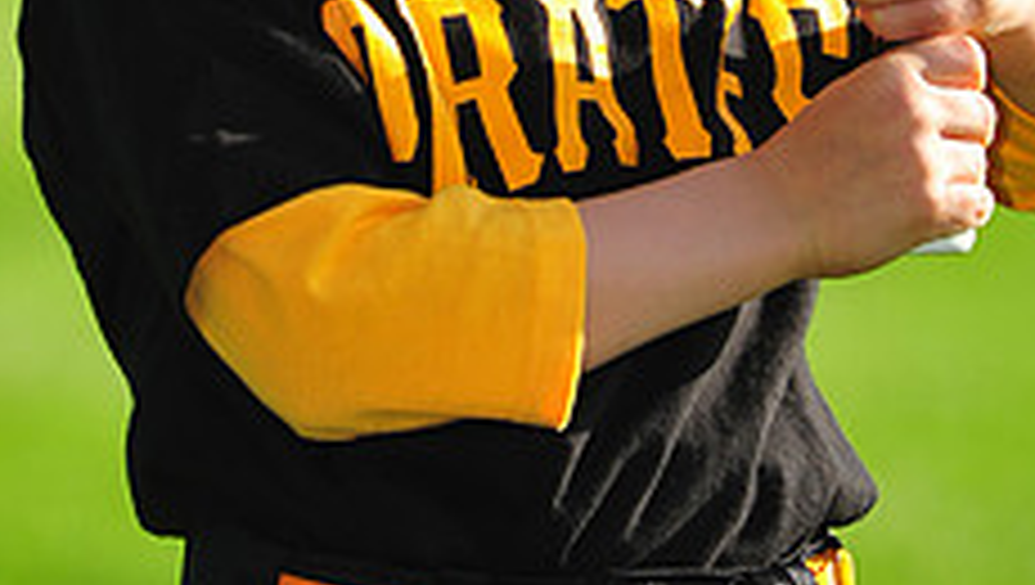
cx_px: 468
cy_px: -324
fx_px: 14480
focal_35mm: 527
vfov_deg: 2.3
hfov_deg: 4.1
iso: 200
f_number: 5
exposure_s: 1/640
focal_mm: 200
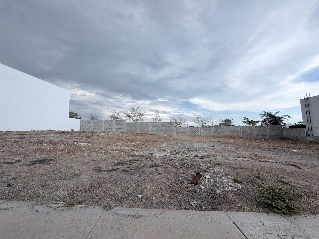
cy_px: 120
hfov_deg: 102.1
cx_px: 160
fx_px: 129
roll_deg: +1.6
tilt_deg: +4.3
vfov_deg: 85.7
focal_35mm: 14
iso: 25
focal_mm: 2.22
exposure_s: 1/770
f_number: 2.2
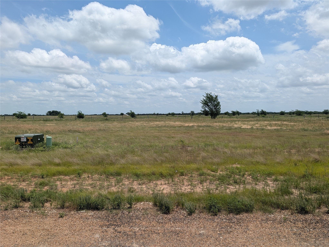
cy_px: 124
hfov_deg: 71.5
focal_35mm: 24
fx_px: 228
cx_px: 164
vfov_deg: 56.9
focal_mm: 6.9
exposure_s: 1/1517
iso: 20
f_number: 1.68
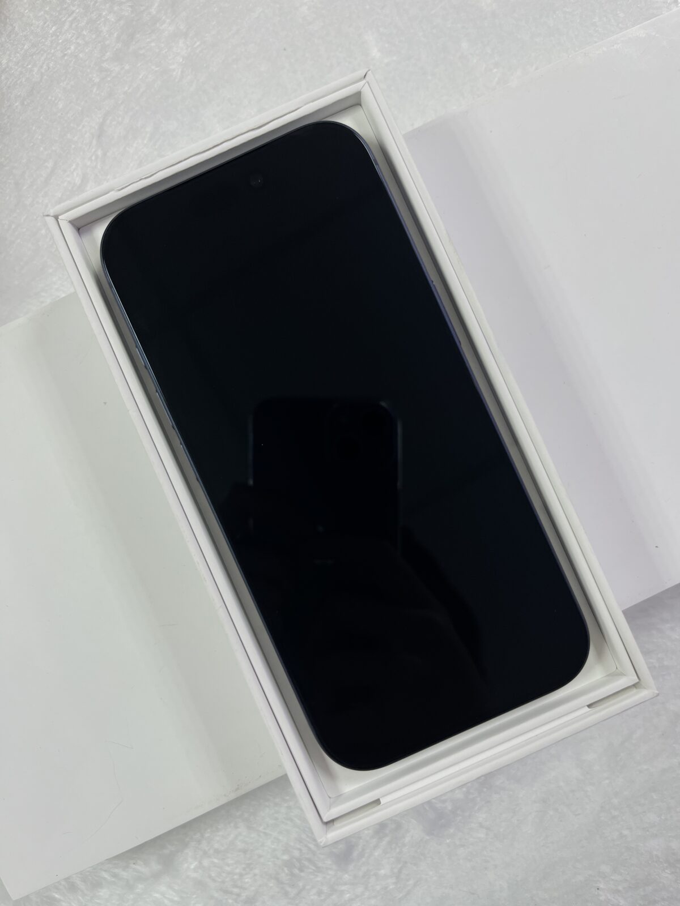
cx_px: 340
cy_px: 453
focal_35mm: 26
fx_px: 681
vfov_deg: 67.3
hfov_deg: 53.1
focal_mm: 5.1
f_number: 1.6
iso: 64
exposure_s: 1/120
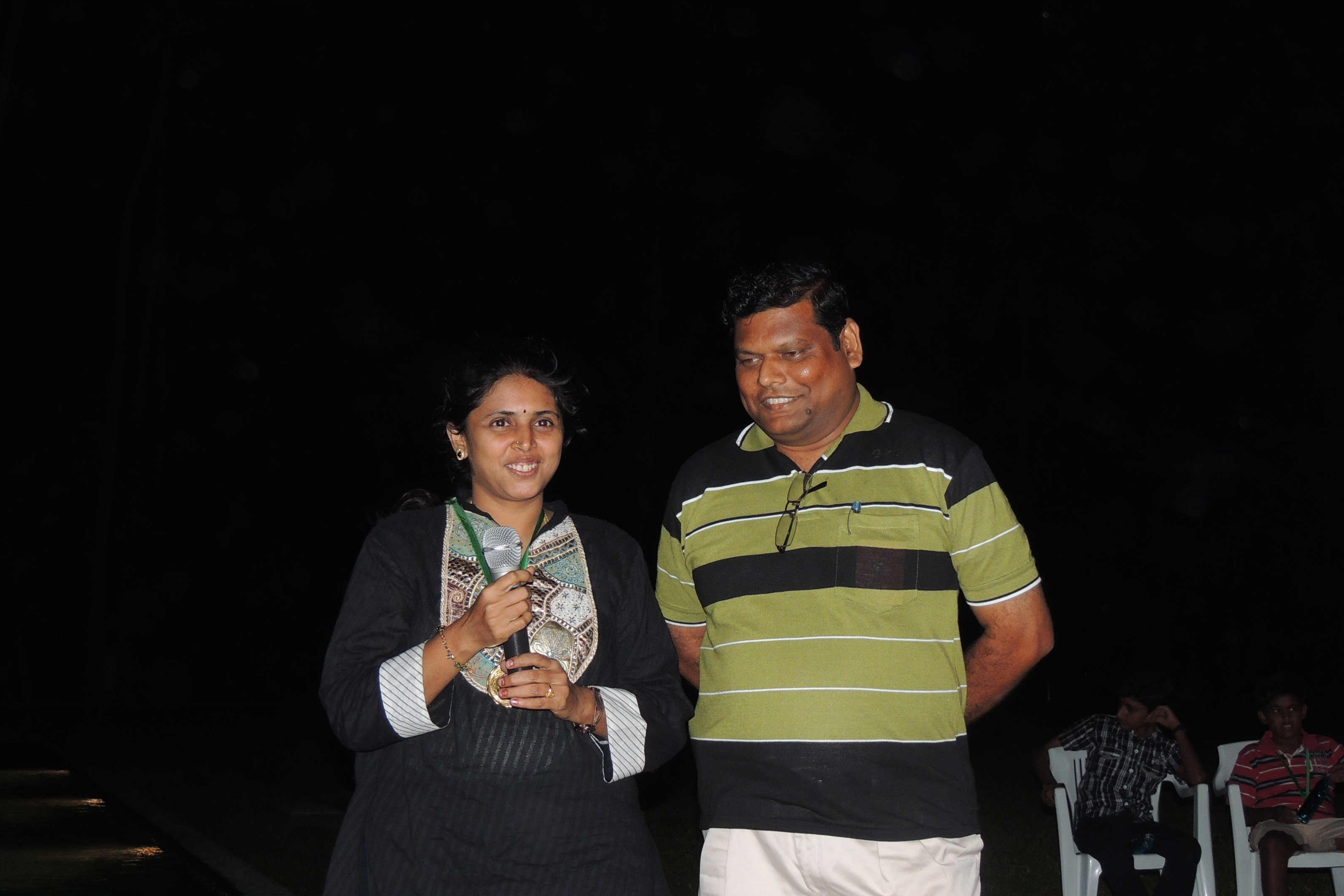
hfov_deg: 37.5
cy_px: 505
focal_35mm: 53
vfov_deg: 25.5
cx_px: 669
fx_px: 1978
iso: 280
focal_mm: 8.9
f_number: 3.6
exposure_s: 1/40
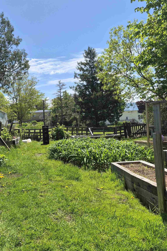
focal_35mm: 32
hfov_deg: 39.9
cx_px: 40
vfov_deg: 58.7
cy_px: 126
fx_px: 223
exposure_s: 1/4976
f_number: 1.8
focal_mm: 5.4
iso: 80
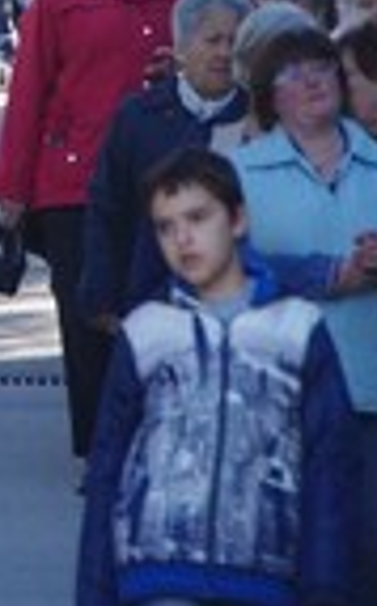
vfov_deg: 1.7
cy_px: -93
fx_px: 20446
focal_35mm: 1240
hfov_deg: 1.1
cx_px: -335
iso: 640
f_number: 8
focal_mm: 155
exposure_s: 1/250
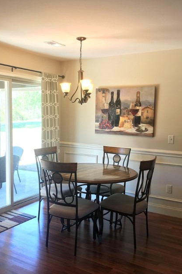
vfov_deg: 53.1
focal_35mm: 36
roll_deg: -2.0
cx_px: 87
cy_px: 139
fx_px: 273
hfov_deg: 36.9
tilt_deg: -4.0
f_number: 1.8
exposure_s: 1/40
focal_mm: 3.99
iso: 25
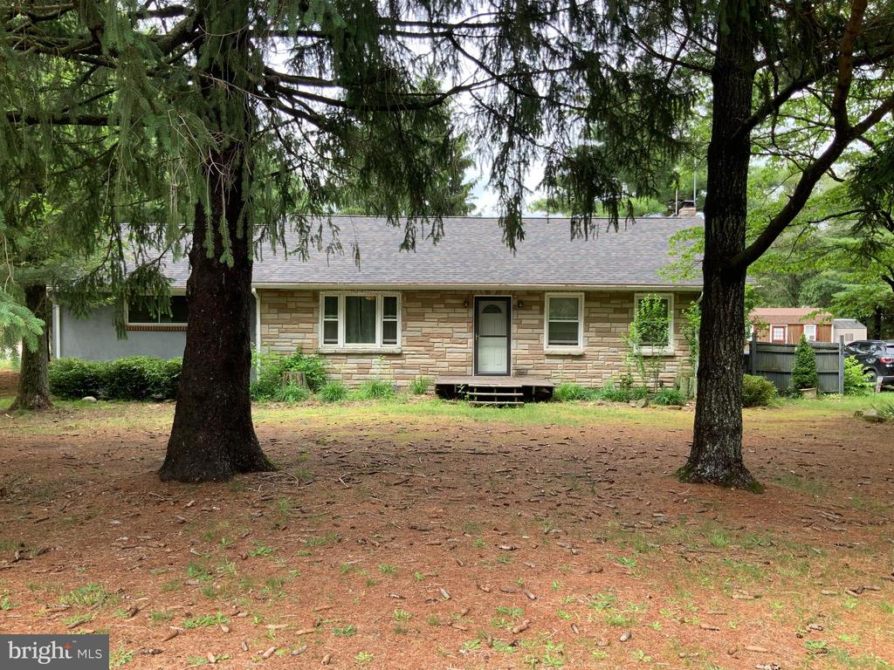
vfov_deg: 48.2
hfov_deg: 61.7
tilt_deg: -0.5
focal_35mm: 29
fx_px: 749
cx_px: 447
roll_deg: +0.0
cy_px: 335
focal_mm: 3
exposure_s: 1/230
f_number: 1.8
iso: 16
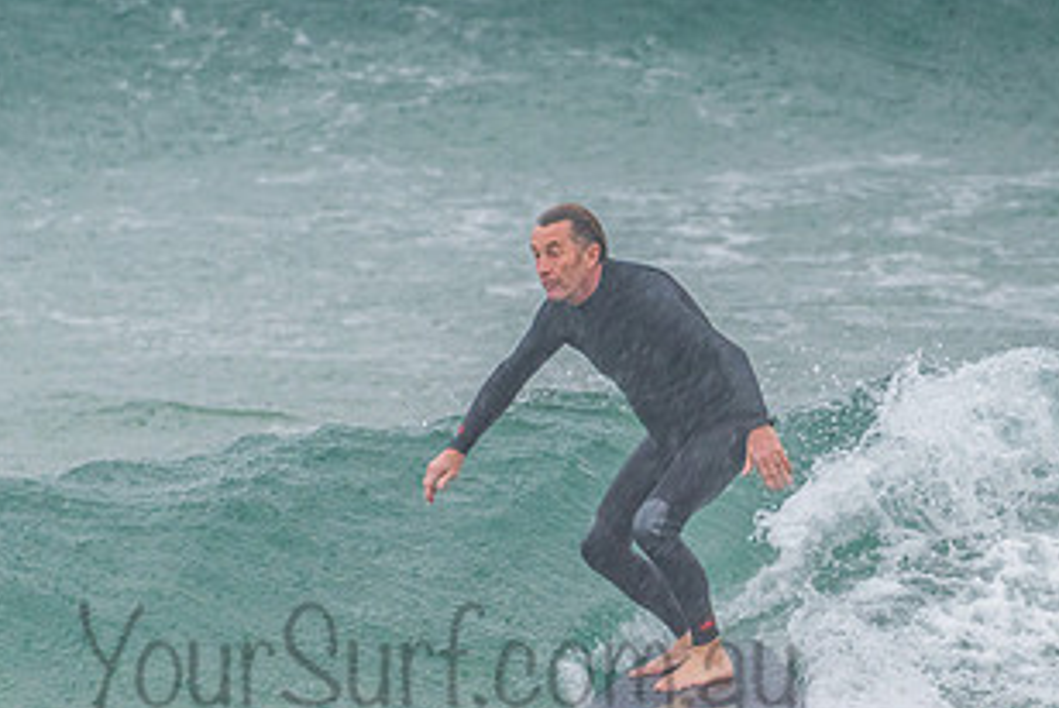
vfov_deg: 1.2
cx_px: 650
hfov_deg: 1.8
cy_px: 482
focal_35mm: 1146
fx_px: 33743
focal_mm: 500
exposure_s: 1/320
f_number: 5.6
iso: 800
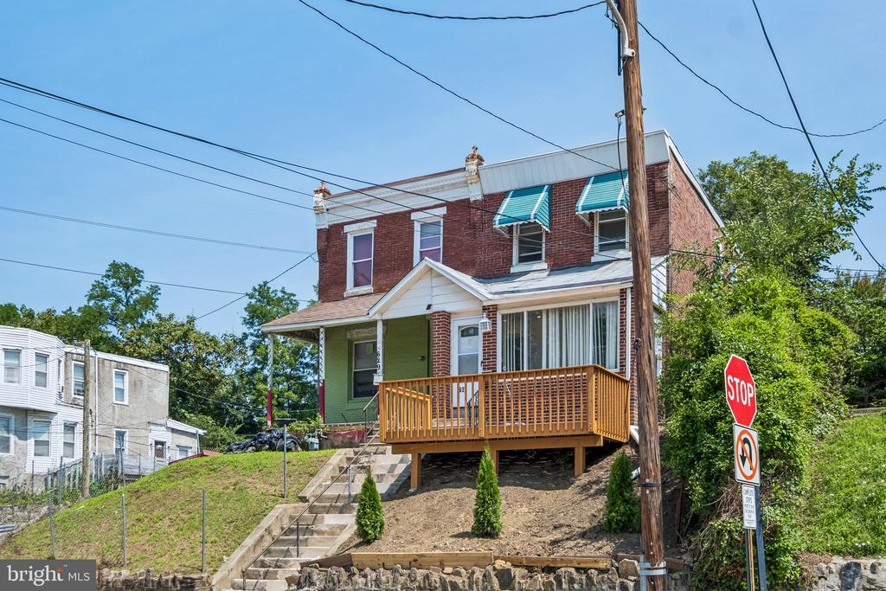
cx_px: 443
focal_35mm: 36
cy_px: 296
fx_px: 886
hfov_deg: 53.1
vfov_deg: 36.9
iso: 250
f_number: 8
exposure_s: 1/500
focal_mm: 24
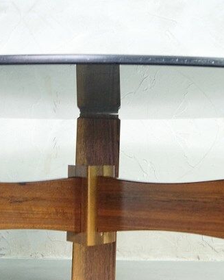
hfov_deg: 6.5
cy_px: 131
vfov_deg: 8.2
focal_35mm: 236
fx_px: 1960
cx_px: 84
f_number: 8
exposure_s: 1/25
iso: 800
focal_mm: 55
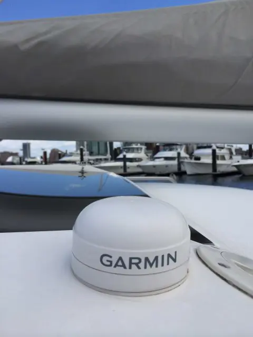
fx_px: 292
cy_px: 168
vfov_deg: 60.0
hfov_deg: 46.8
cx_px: 126
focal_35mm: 30
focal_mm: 4.12
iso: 32
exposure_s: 1/1953
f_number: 2.2
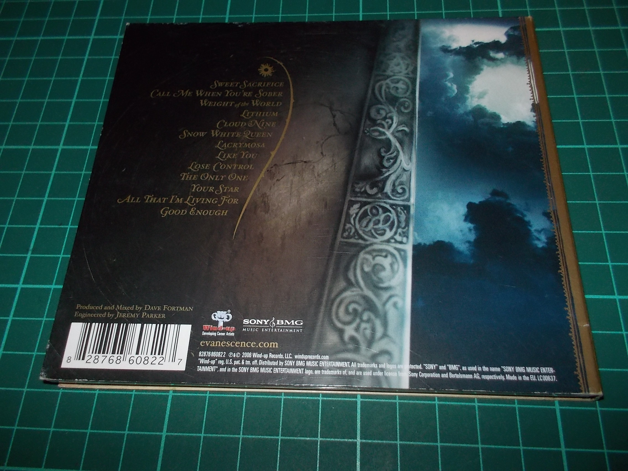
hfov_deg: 61.7
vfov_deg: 48.2
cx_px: 314
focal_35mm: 29
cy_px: 236
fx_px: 526
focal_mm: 4.1
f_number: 3.3
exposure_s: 1/30
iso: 200
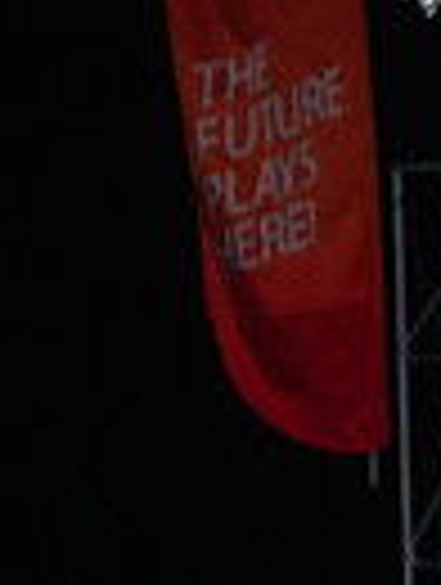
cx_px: 1228
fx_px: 15238
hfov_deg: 1.7
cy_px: 434
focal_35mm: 900
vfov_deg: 2.2
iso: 12800
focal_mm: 210
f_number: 5
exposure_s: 1/1000
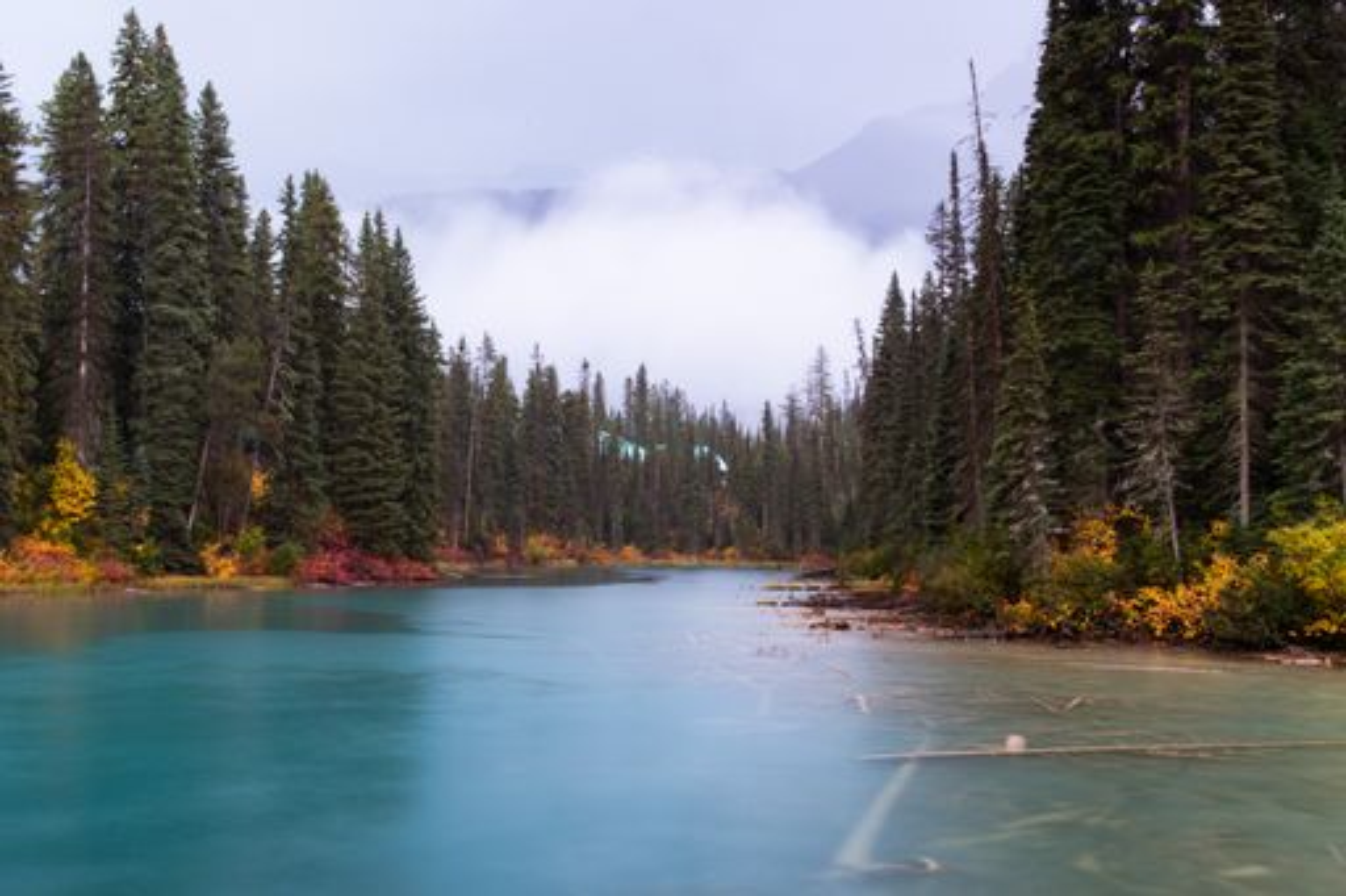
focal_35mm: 42
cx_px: 673
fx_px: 1570
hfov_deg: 46.4
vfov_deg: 31.9
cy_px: 448
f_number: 22
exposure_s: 25
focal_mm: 28
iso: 100
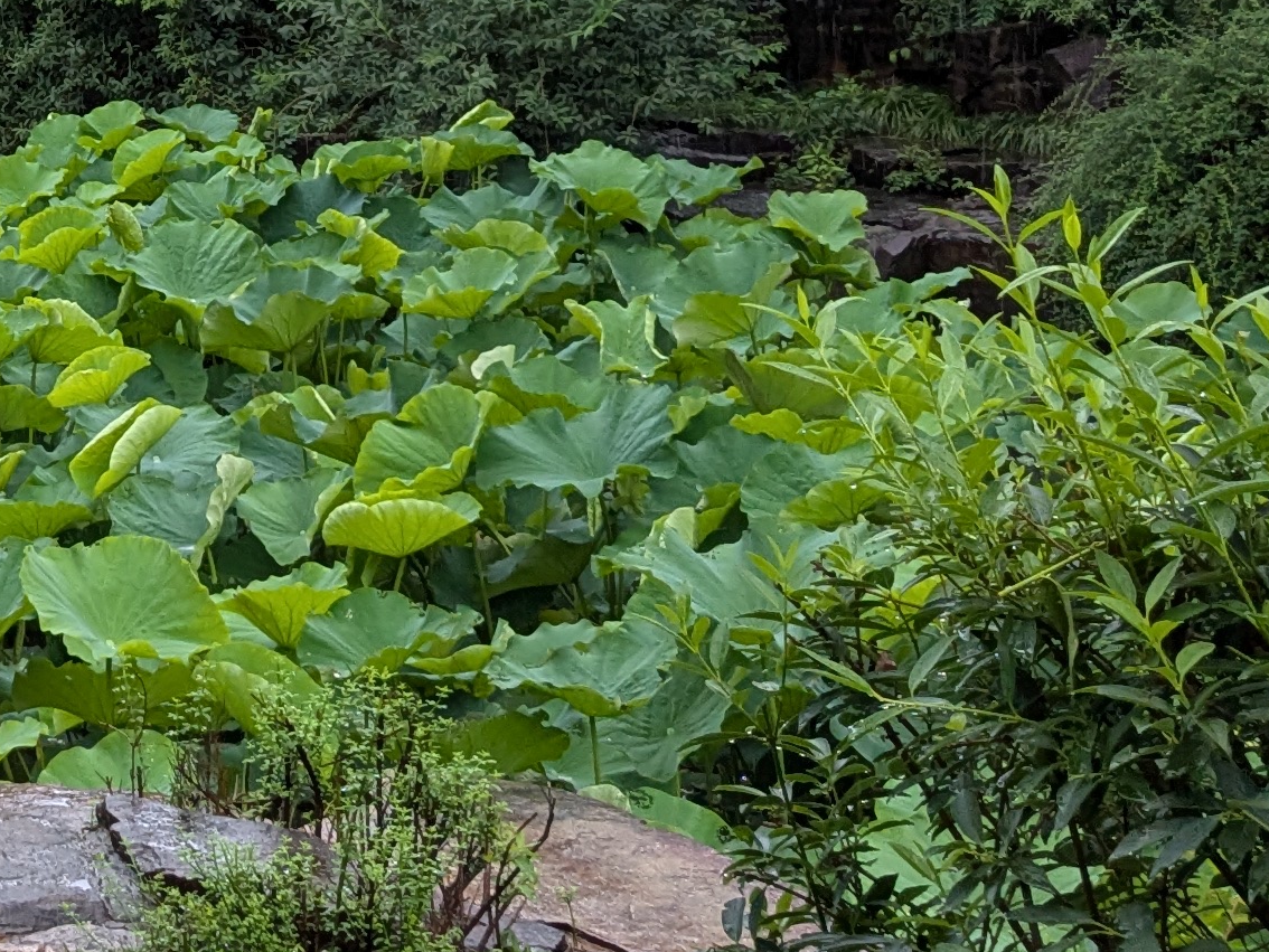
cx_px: -455
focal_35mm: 96
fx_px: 3520
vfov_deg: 14.9
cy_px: -215
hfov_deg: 18.7
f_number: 1.73
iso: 55
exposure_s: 1/282
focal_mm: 4.38
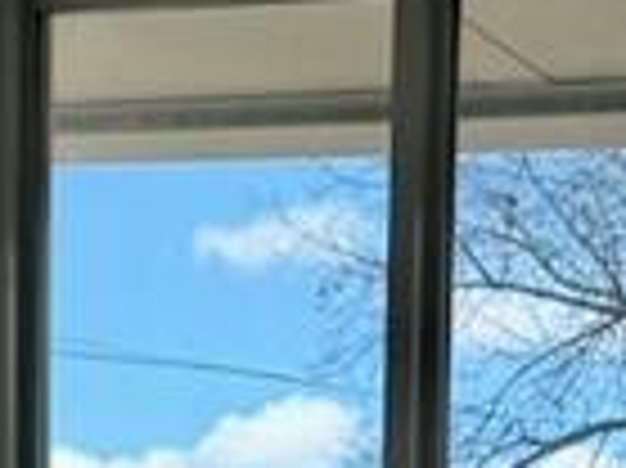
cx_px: 194
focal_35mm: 177
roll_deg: -1.2
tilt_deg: -4.0
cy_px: 1264
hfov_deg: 11.2
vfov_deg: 7.6
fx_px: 3198
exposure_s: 1/1337
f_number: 1.78
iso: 80
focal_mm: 6.76
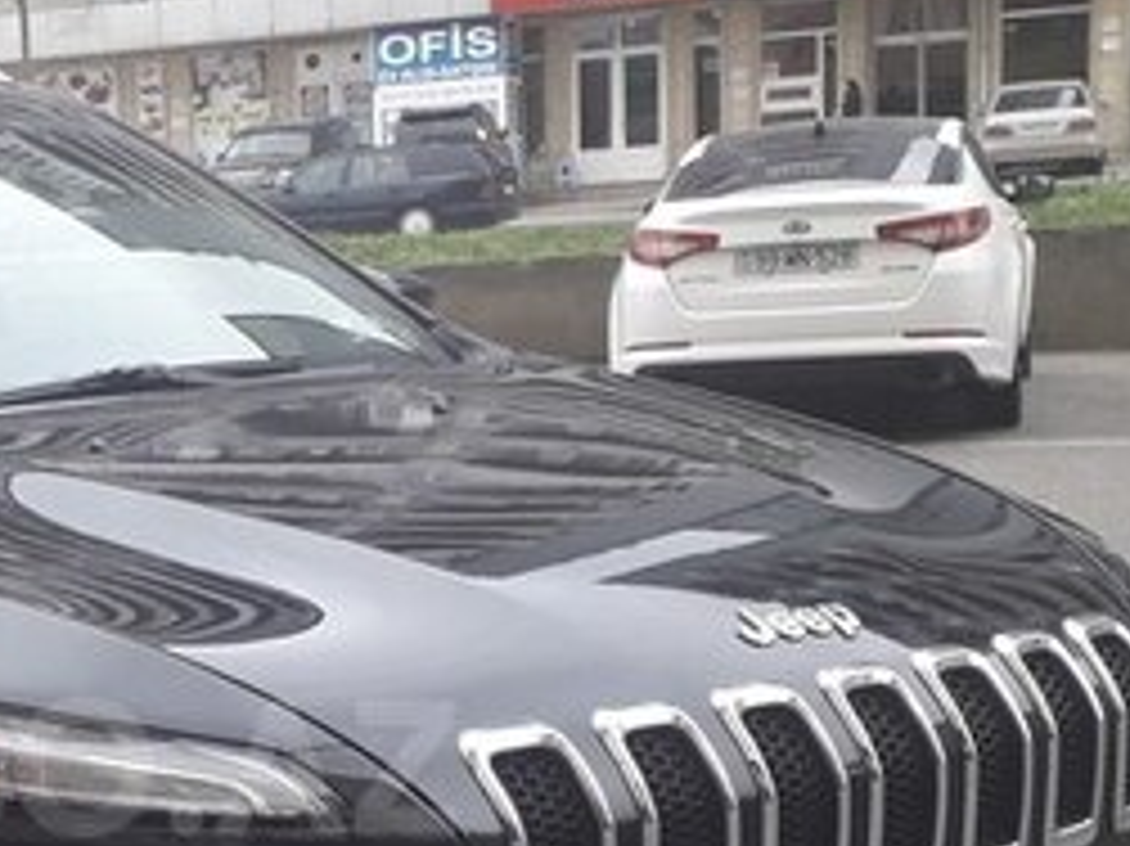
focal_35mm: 71
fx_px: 2317
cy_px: 767
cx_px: -5
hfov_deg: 26.0
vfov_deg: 20.3
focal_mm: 3.6
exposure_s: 1/137
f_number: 1.9
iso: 40
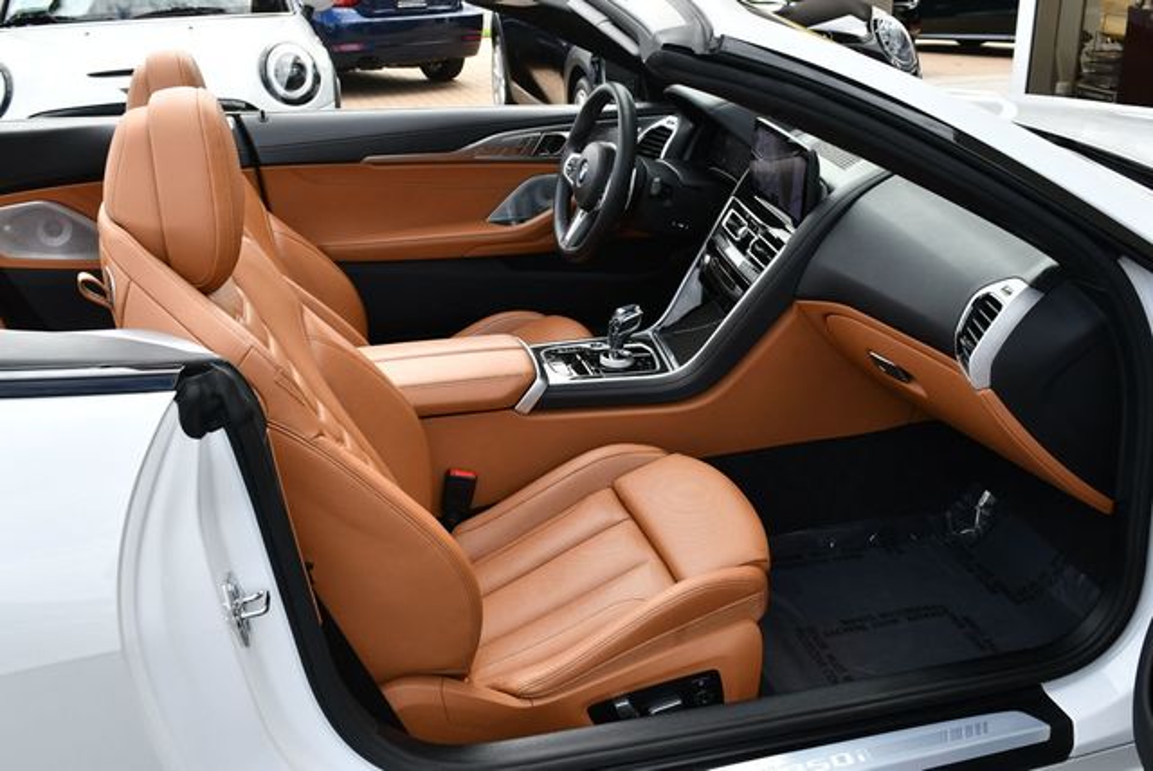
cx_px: 576
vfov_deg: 36.9
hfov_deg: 53.1
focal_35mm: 36
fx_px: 1154
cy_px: 386
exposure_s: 1/250
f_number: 5.6
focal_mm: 18
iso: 250
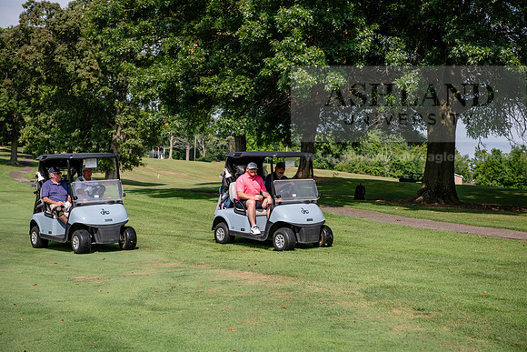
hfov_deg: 32.4
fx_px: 908
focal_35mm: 62
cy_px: 176
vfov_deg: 21.9
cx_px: 264
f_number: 4
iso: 64
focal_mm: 62
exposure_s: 1/640
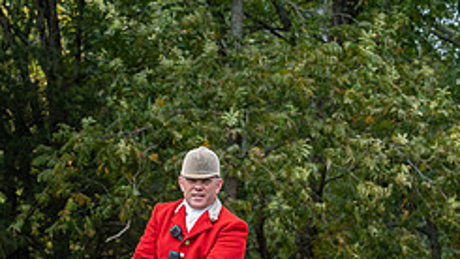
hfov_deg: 9.1
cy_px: 479
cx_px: 116
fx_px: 2880
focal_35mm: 236
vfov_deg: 5.1
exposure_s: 1/400
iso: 320
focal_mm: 70
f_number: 4
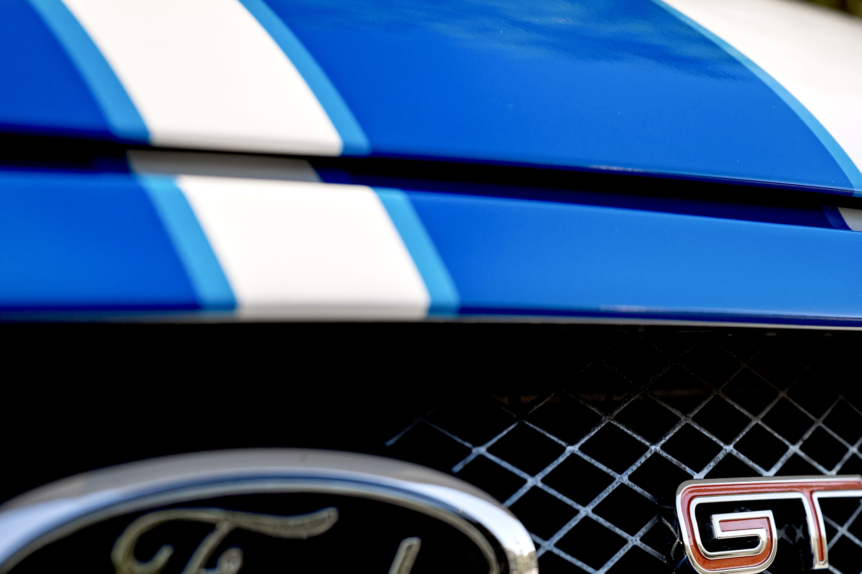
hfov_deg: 22.2
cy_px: 515
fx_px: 2155
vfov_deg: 15.0
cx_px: 740
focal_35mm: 90
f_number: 4.5
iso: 125
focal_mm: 50
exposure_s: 1/200
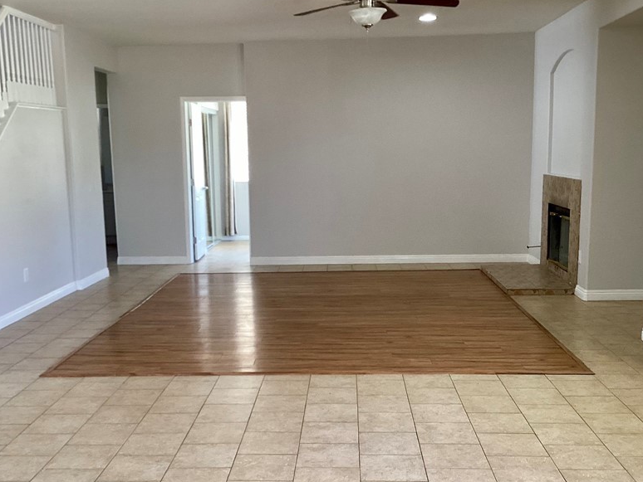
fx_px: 762
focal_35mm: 41
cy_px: 271
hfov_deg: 45.7
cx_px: 302
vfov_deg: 35.1
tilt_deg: -9.5
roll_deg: -0.3
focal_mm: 3.3
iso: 100
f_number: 2.4
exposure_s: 1/60
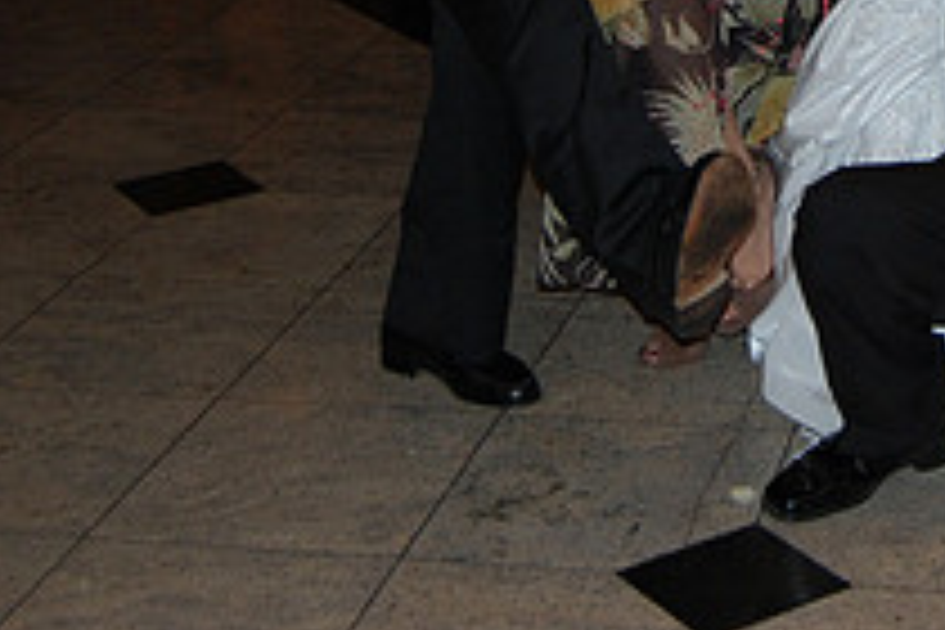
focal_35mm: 91
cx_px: 940
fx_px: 2389
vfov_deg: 14.3
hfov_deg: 21.6
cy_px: -220
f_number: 3.8
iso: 400
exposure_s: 1/60
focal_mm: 22
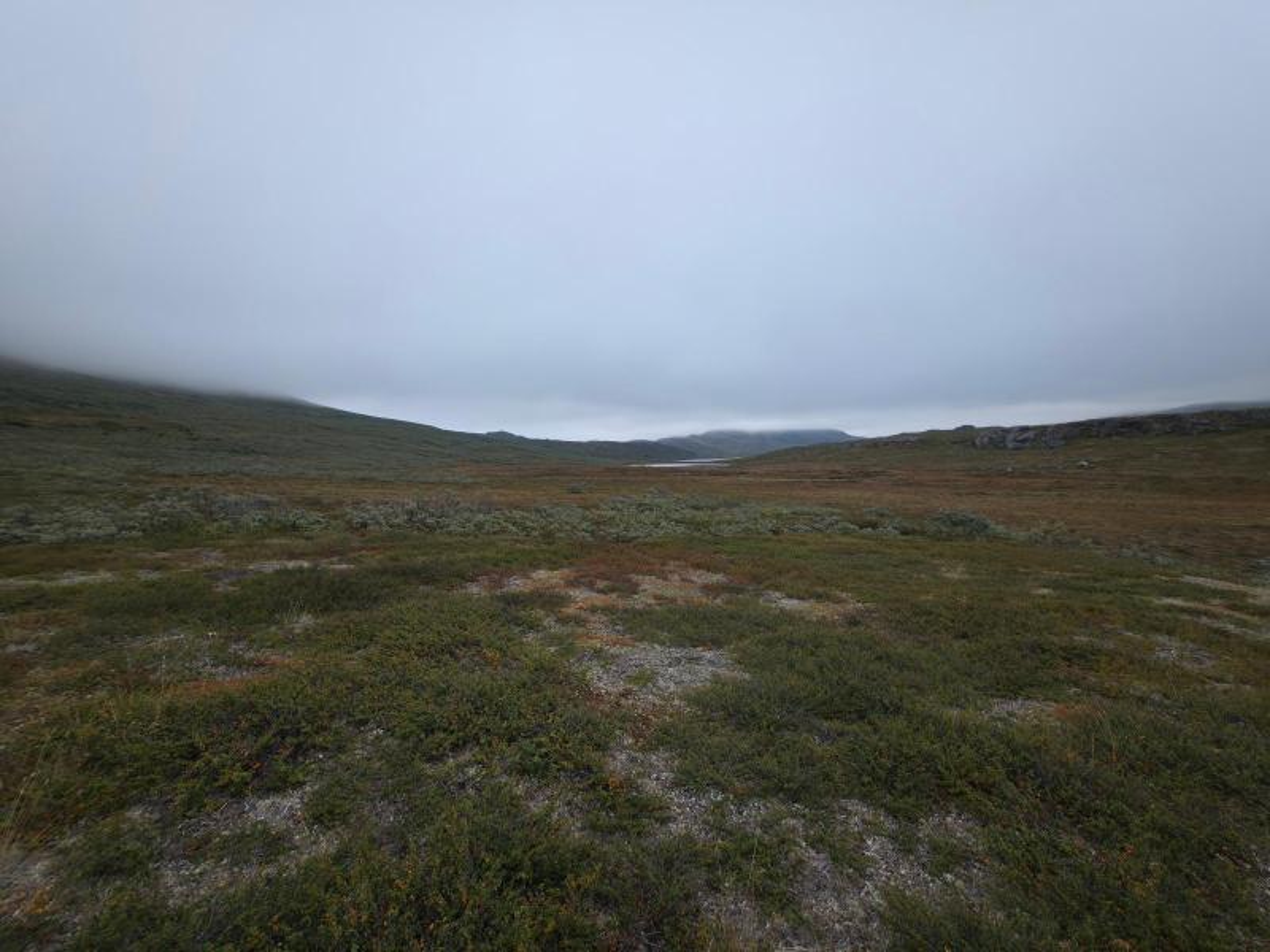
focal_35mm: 13
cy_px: 476
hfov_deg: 106.2
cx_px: 635
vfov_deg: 89.9
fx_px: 477
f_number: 1.9
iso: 20
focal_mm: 2.2
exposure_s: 1/192
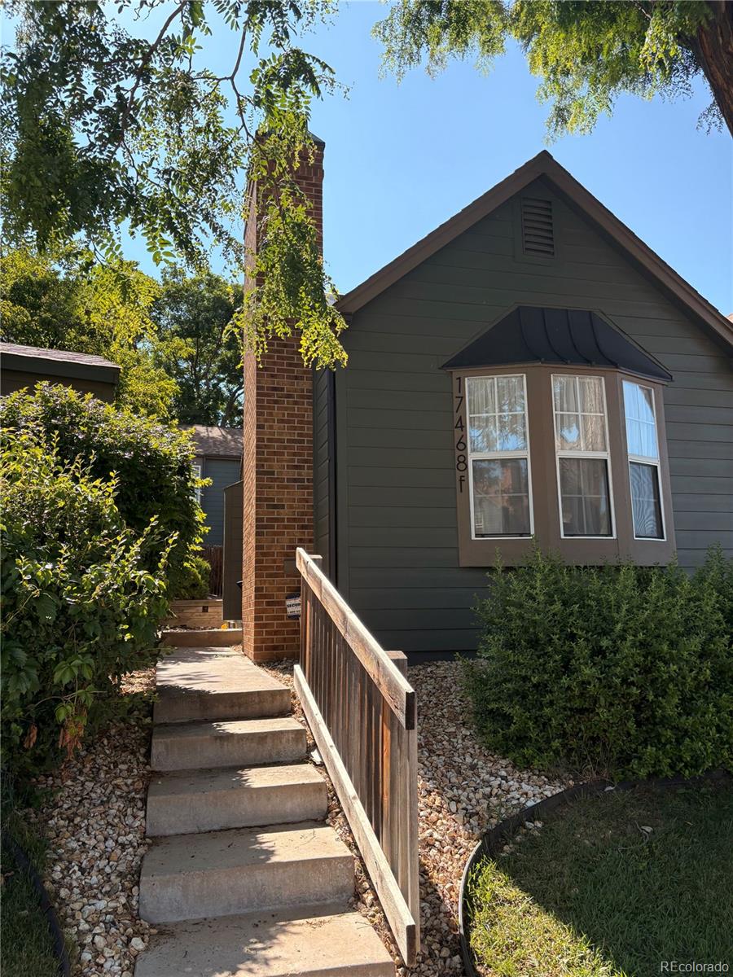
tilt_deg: +11.0
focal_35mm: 26
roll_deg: +0.5
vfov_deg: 67.3
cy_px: 488
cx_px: 366
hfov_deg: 53.1
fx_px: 734
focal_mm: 5.96
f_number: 1.6
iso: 64
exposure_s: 1/1517
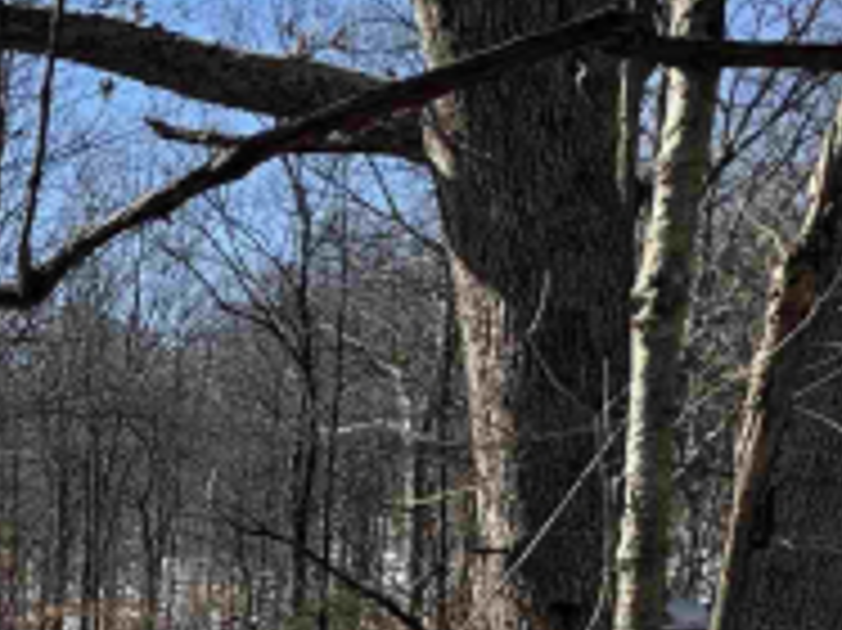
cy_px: 693
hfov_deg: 24.6
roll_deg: -1.0
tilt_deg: -7.0
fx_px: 1215
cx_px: -547
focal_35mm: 50
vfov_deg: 26.7
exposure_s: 1/1126
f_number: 2.2
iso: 50
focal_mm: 2.22
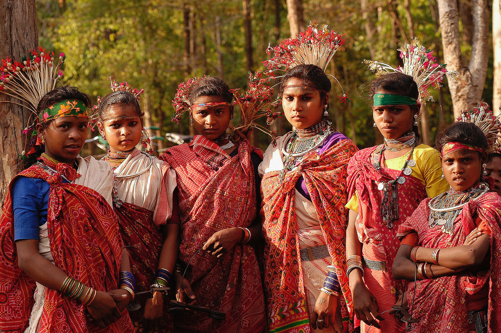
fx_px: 2085
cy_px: 166
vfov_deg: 9.1
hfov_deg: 13.7
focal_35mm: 150
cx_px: 250
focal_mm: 100
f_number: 6.3
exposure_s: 1/90
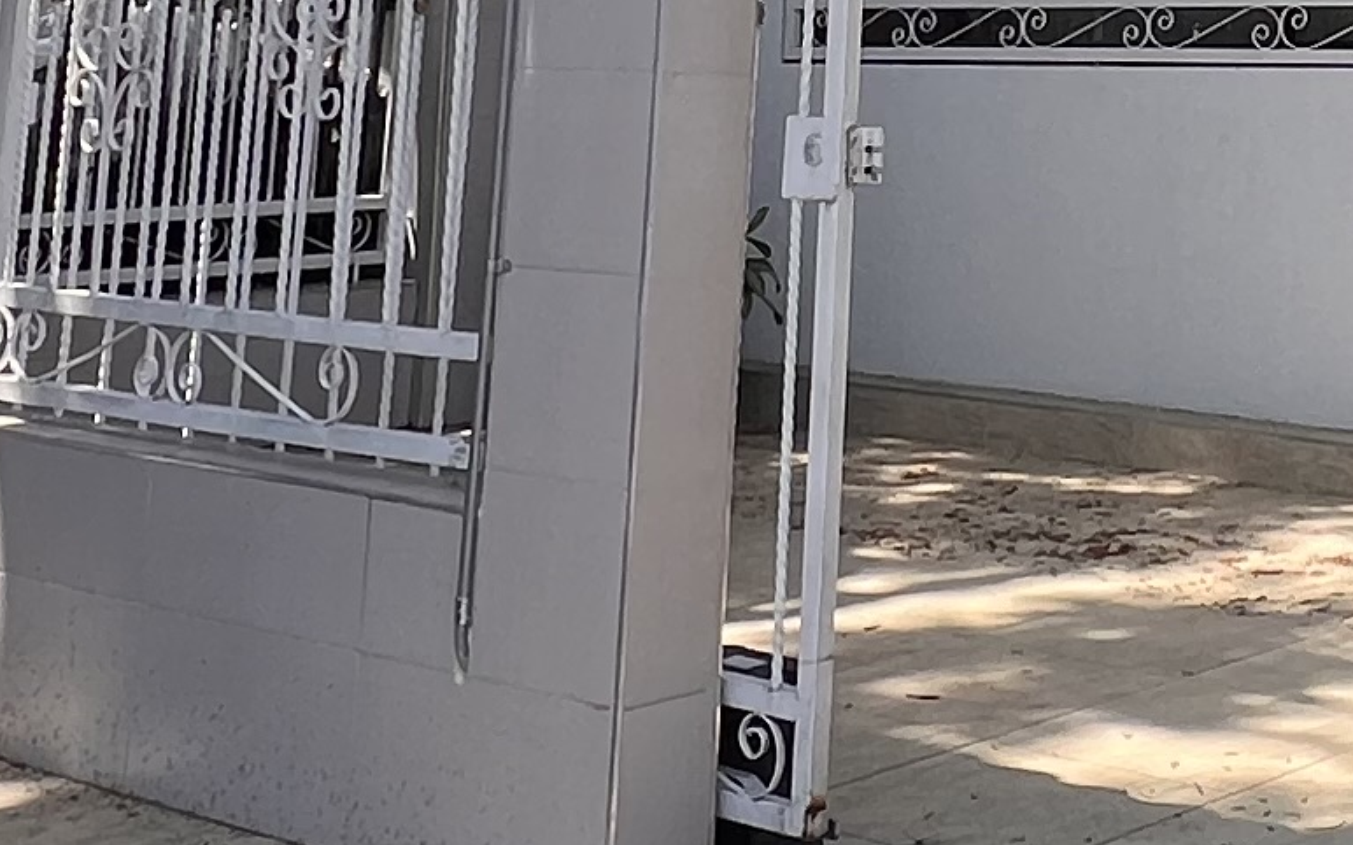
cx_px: 1278
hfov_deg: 27.3
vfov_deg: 16.0
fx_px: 2654
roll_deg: -1.1
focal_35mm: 72
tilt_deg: +12.1
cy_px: -565
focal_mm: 1.57
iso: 32
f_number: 1.8
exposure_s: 1/334
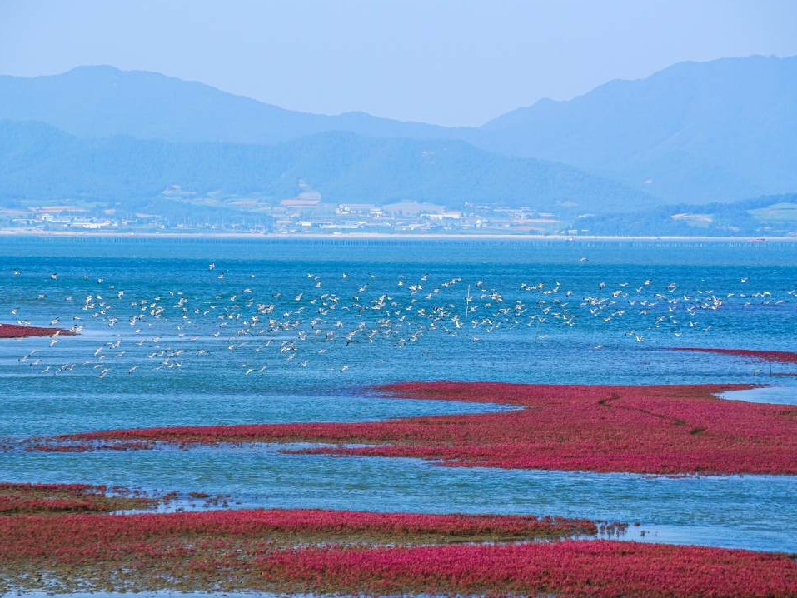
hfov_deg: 8.2
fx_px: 5549
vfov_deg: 6.2
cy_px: 330
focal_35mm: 241
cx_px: 362
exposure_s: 1/1000
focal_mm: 200
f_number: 8
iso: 200
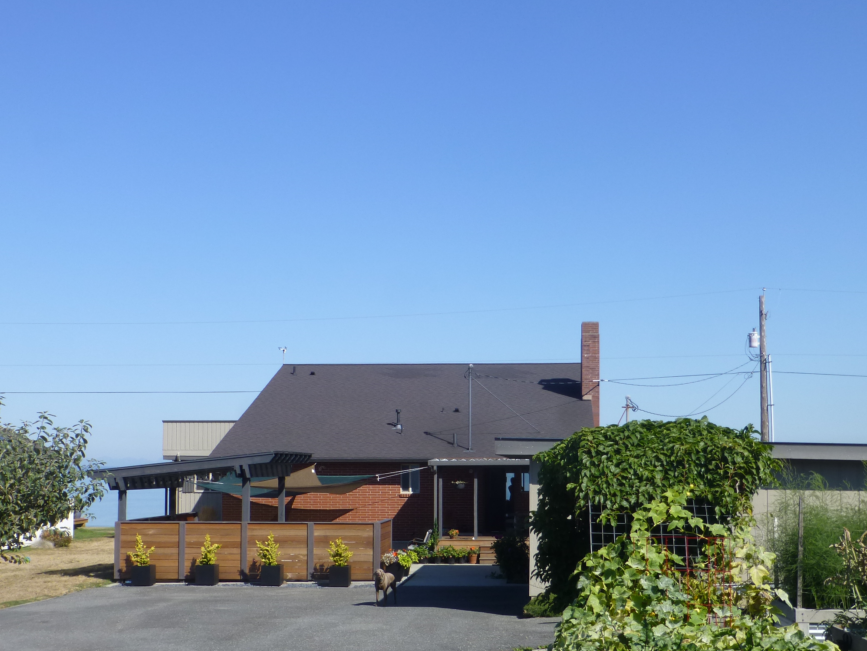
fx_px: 1252
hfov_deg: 38.2
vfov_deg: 29.1
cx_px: 465
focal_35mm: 50
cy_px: 383
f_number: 3.9
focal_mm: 6.9
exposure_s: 1/1000
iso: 100
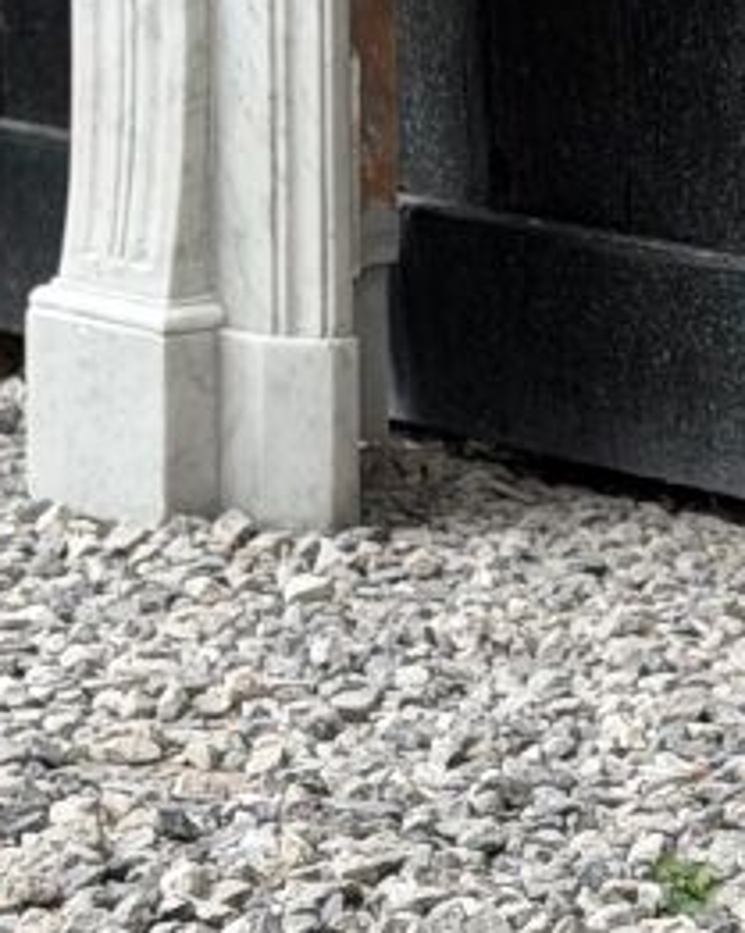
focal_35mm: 215
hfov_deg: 7.0
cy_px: -46
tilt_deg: -6.8
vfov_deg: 8.9
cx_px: 1330
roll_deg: +0.4
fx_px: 5936
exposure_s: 1/681
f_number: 1.78
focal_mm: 6.76
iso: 64
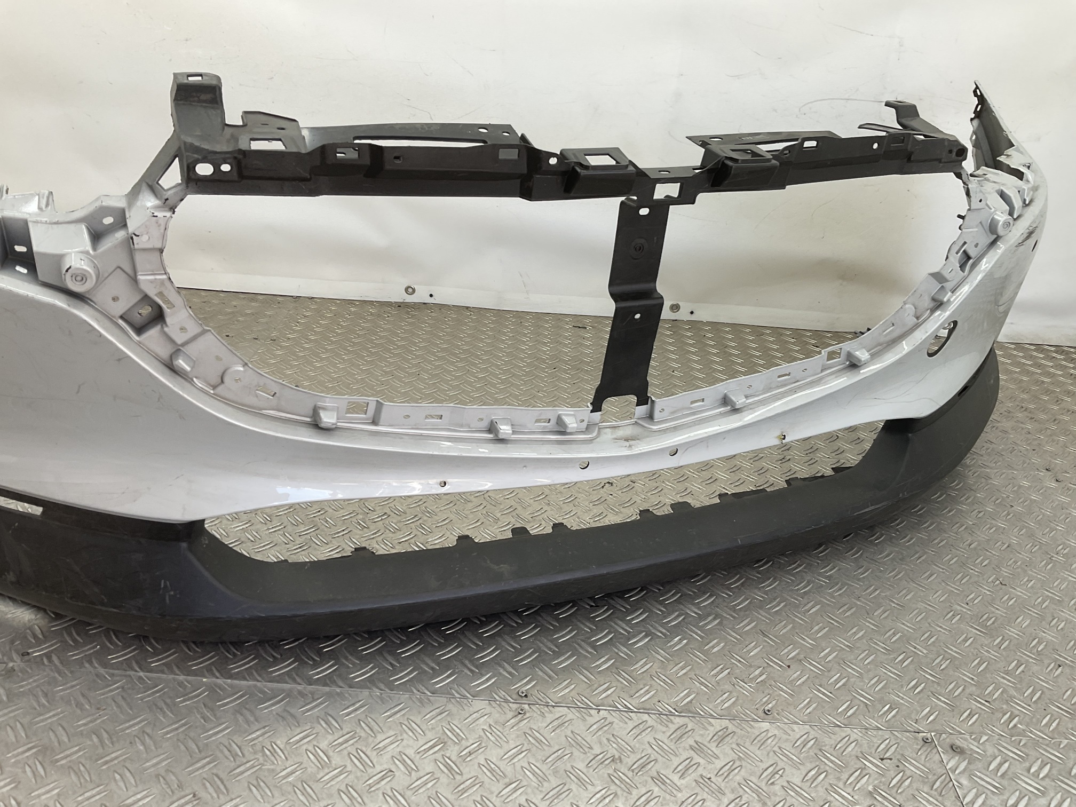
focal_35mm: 29
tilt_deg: -26.2
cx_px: 538
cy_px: 404
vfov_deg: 48.2
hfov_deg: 61.7
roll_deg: -3.6
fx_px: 901
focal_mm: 3
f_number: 1.8
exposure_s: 1/100
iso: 20
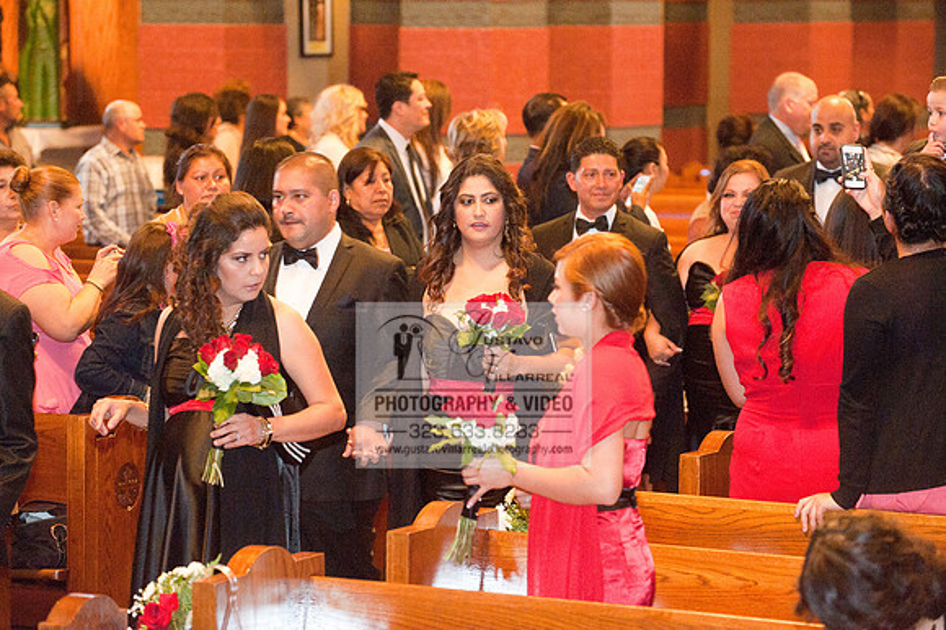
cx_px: 473
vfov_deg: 10.1
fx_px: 3545
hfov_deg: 15.2
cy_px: 315
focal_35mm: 135
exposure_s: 1/60
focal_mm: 135
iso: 4000
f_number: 4.5
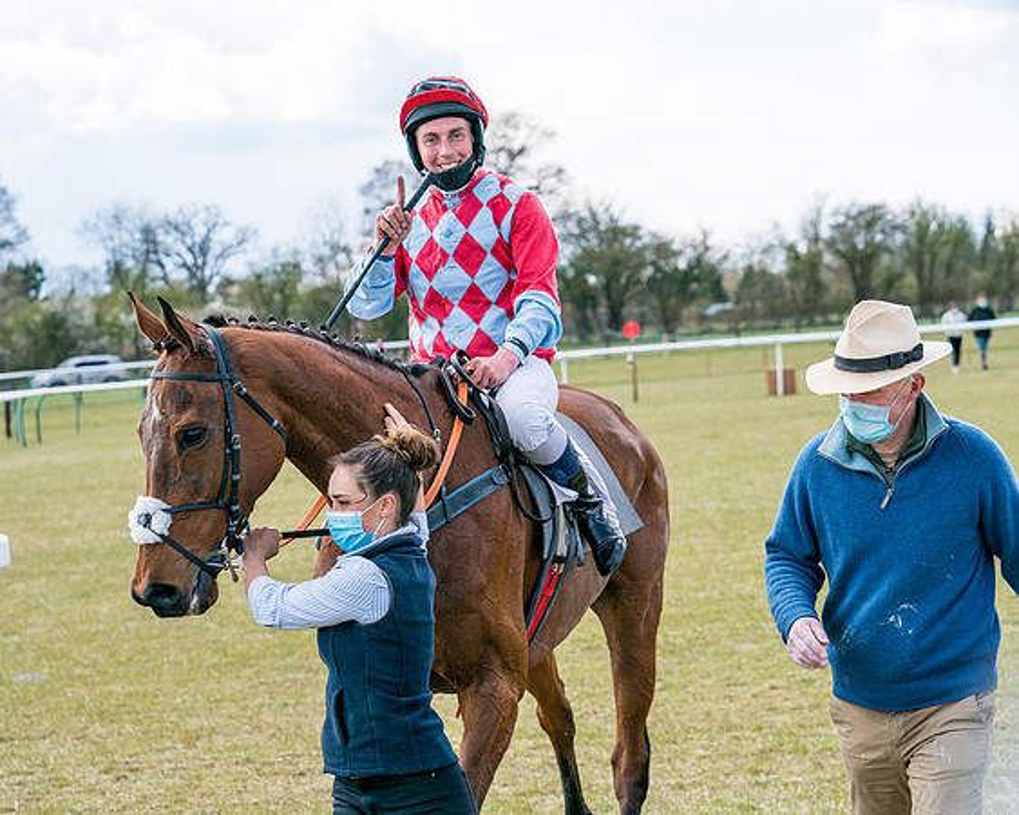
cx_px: 371
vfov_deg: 17.4
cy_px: 383
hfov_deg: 21.6
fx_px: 2662
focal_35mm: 88
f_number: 5
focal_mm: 74
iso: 400
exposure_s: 1/1600
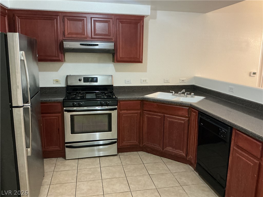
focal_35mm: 29
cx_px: 132
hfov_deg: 61.7
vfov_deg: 48.2
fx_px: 220
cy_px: 98
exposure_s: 1/40
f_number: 1.8
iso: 320
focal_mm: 3
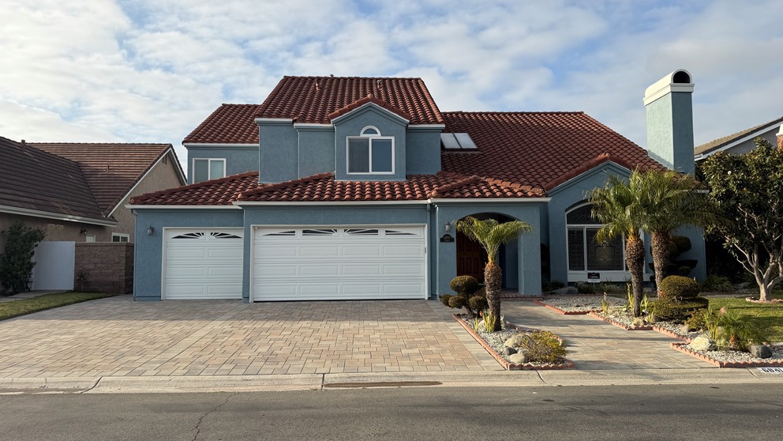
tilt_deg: +4.8
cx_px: 397
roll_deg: +0.6
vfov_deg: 42.9
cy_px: 221
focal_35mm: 27
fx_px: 561
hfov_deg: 69.9
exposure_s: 1/3759
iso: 80
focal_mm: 6.76
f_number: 1.78
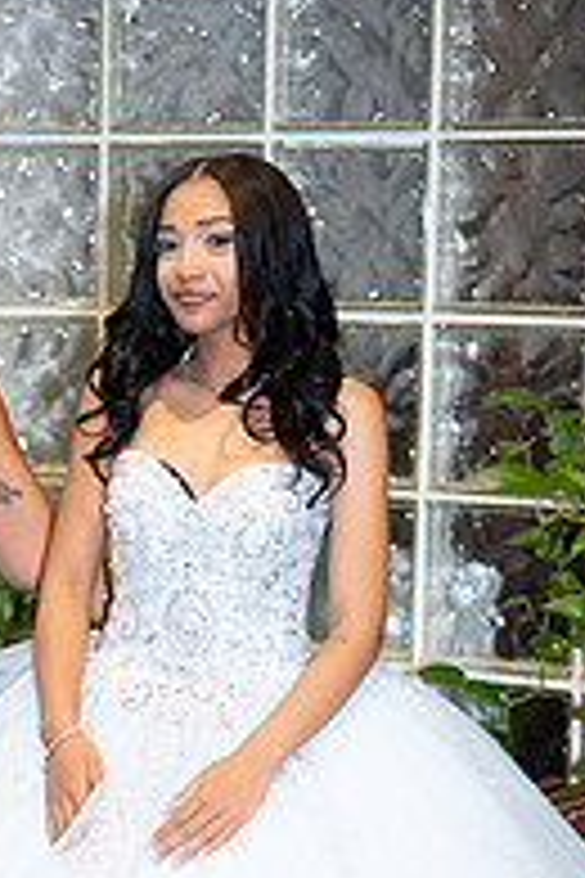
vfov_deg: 16.9
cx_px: 99
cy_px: 684
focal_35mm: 120
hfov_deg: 11.4
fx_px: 2925
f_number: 1.8
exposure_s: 1/160
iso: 640
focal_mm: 50
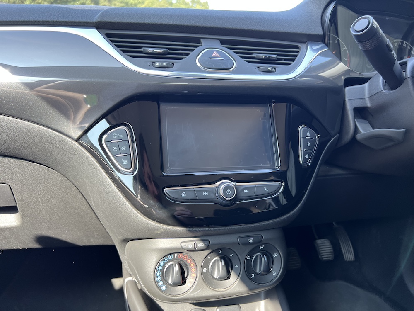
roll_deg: -1.6
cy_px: 156
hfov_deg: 67.3
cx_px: 207
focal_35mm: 26
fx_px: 311
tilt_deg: -16.9
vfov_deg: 53.1
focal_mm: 5.7
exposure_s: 1/121
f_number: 1.5
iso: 50
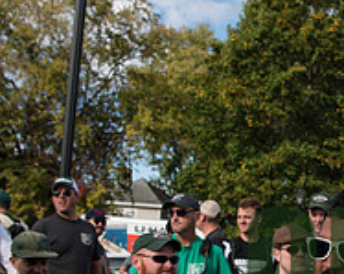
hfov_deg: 25.1
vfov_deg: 20.9
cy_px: 293
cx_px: 386
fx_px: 712
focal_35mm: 70
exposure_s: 1/1250
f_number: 4.5
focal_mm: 24
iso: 250
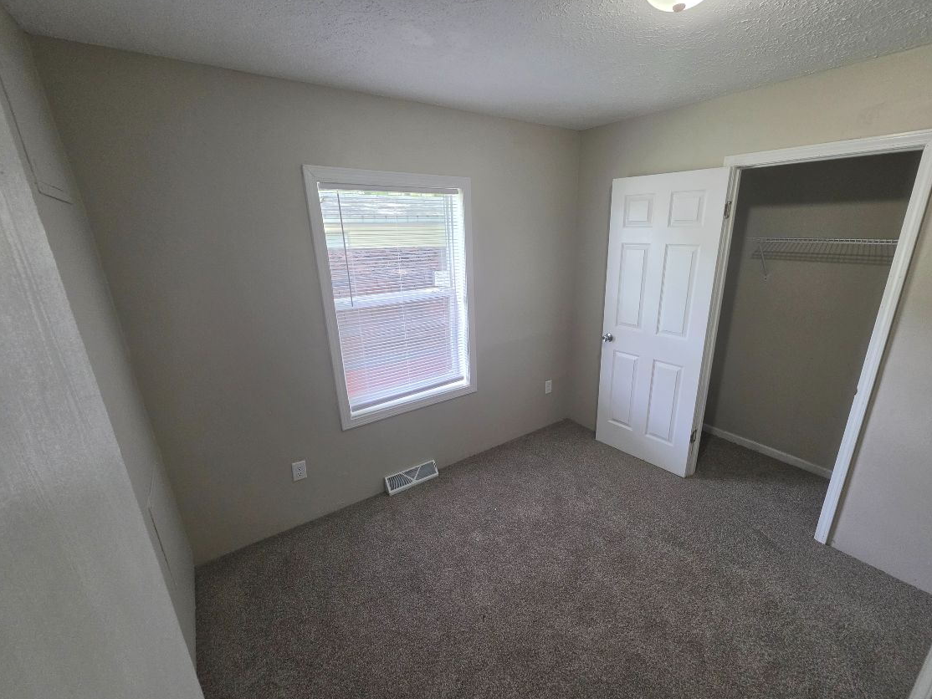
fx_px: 377
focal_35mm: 14
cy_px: 365
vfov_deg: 85.6
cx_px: 499
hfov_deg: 101.9
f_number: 1.9
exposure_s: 1/120
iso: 200
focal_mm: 2.2
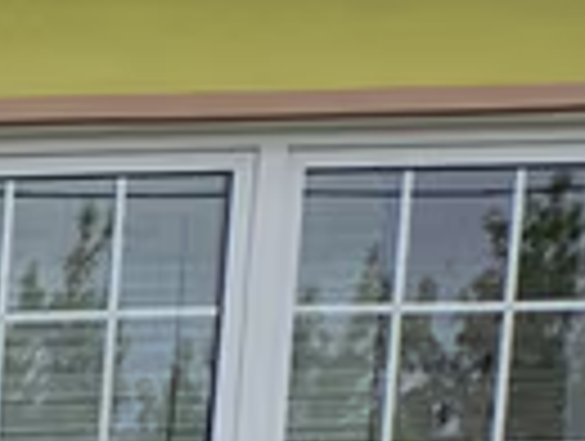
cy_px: 1476
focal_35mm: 181
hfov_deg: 8.1
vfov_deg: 7.1
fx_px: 3065
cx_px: -1534
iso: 25
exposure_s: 1/2094
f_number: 1.8
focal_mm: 5.4
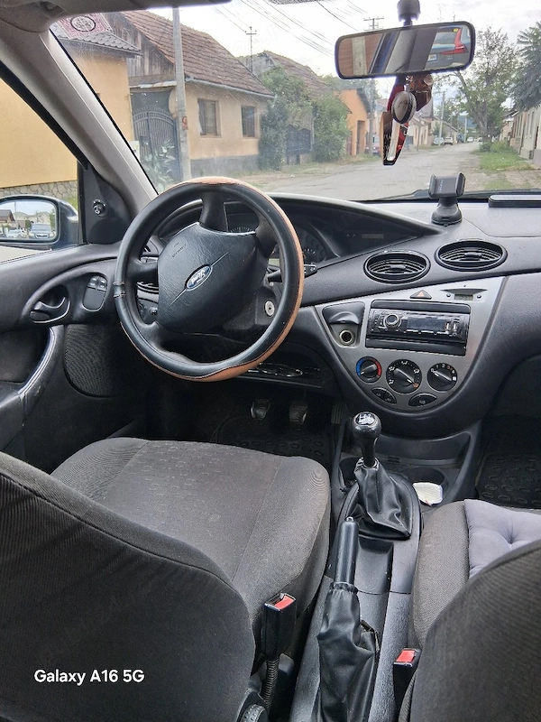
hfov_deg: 53.1
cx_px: 270
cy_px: 361
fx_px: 542
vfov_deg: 67.3
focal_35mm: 26
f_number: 1.8
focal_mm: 3.98
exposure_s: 1/120
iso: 32
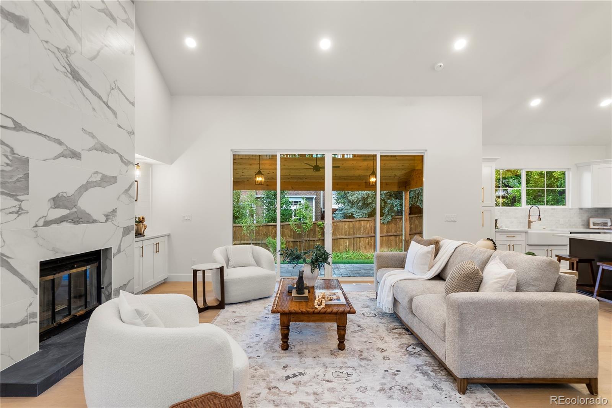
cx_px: 306
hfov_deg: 93.3
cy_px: 204
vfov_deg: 70.5
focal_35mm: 17
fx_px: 289
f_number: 6.3
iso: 400
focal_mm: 17
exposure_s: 1/2.5
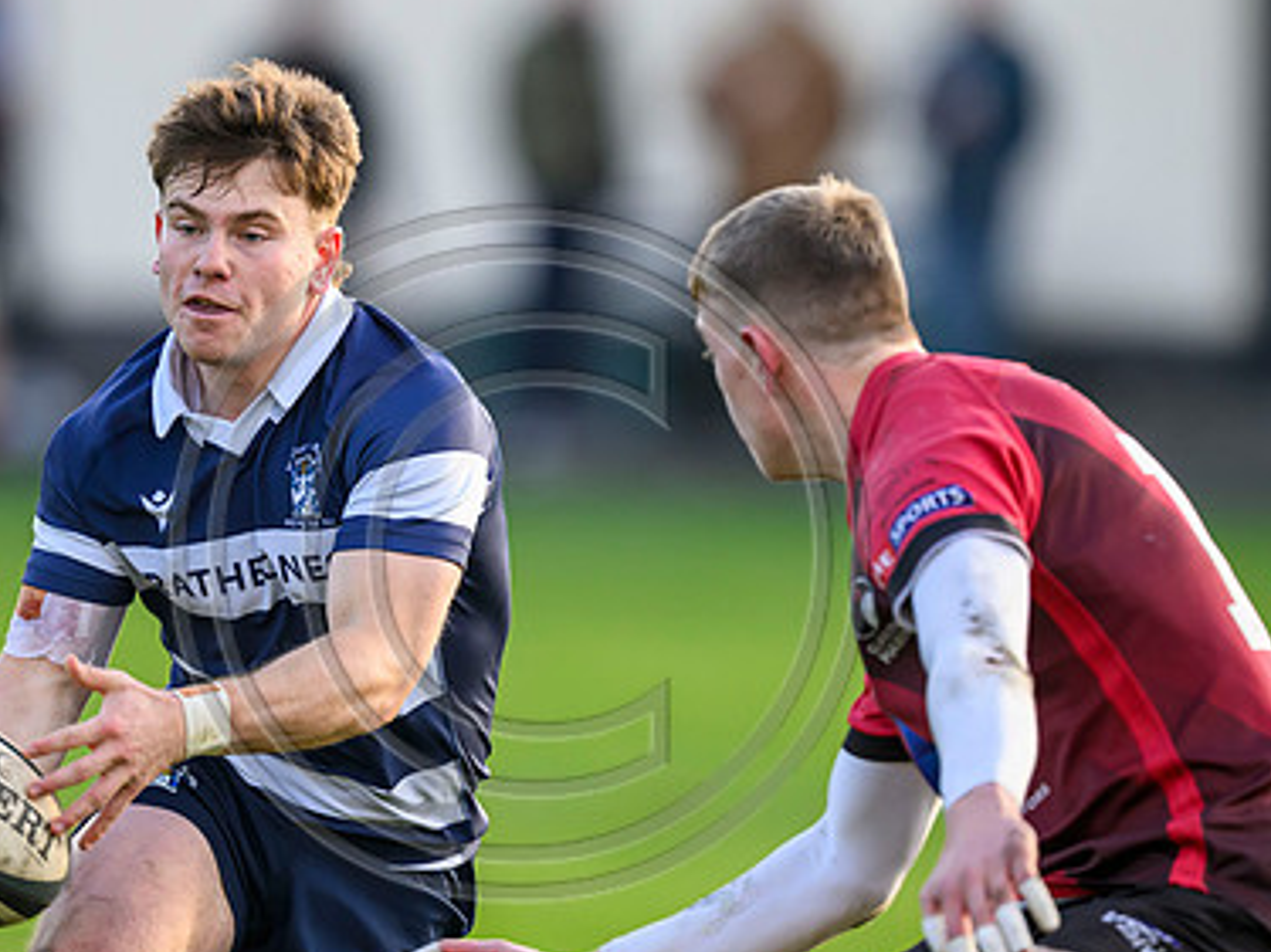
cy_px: 429
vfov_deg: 1.9
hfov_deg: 2.5
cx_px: 347
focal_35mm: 790
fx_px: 28997
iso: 800
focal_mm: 400
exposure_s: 1/1600
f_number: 3.2
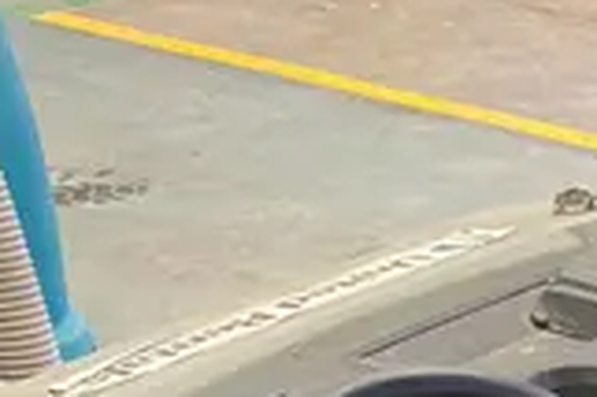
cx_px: 1005
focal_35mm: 123
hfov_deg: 14.9
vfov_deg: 10.0
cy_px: 870
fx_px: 2038
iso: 125
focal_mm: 5.1
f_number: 1.6
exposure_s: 1/60
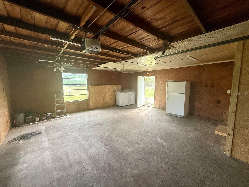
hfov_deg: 102.1
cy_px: 94
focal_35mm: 14
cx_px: 124
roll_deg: +0.2
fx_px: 101
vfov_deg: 85.7
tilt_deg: -4.8
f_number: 2.2
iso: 125
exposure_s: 1/99
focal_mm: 2.22
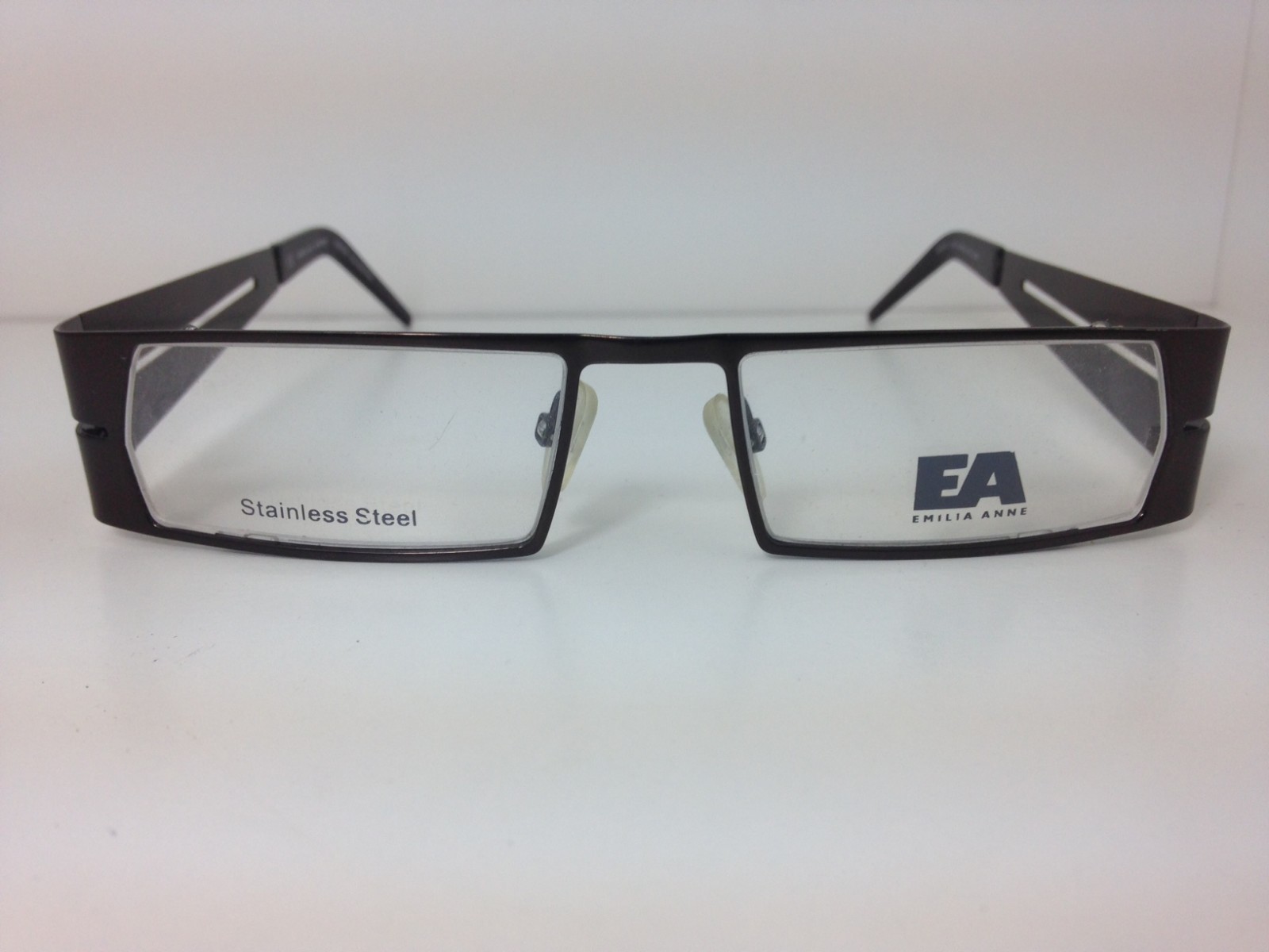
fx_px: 1210
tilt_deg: -18.6
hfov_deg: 55.4
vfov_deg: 42.9
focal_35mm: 33
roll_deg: +0.4
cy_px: 476
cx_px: 634
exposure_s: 1/164
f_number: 2.4
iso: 50
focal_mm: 4.12
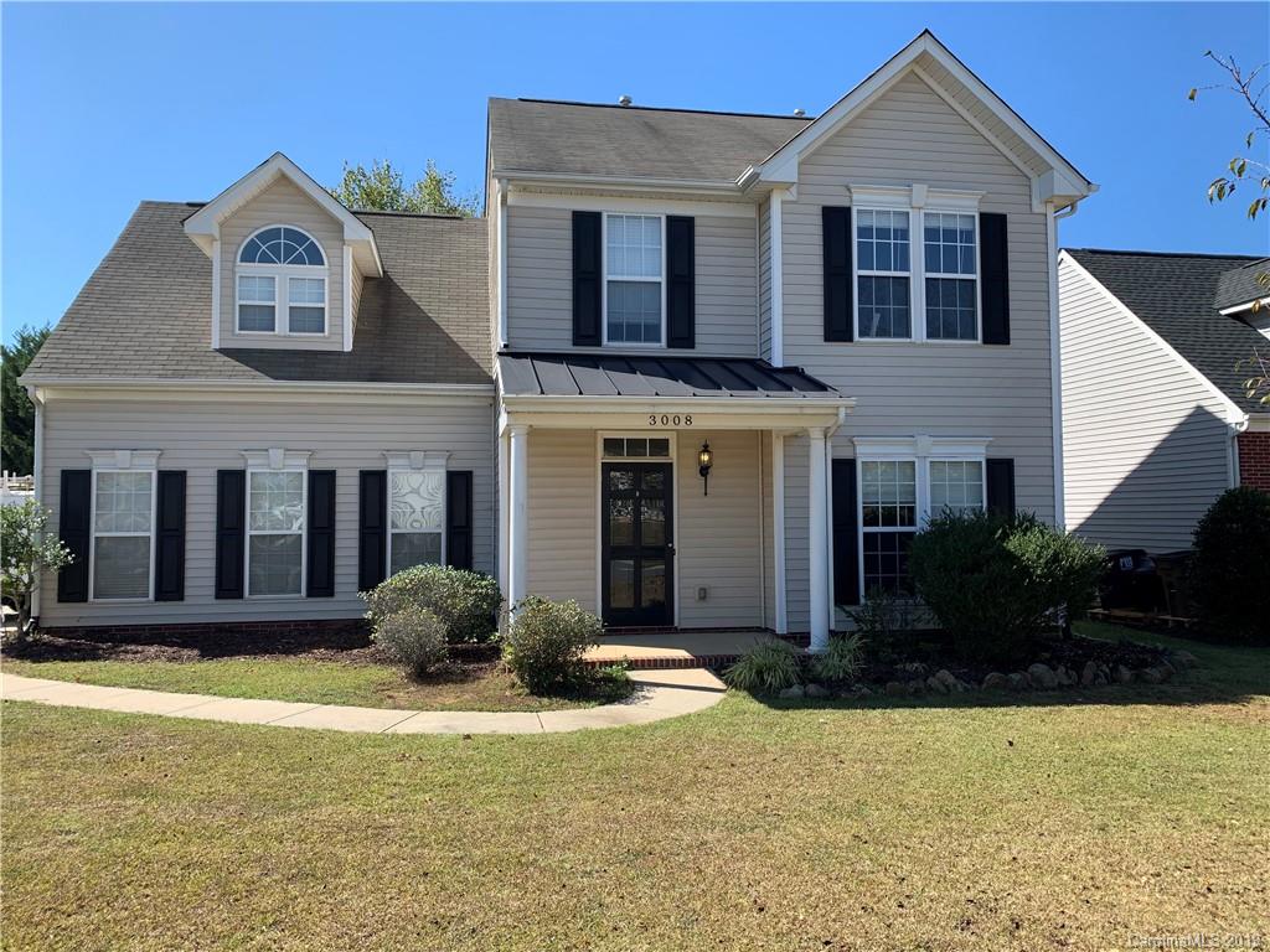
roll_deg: -0.3
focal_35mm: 26
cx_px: 635
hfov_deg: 67.3
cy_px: 476
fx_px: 954
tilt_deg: +2.5
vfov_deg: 53.1
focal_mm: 4.25
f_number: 1.8
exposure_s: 1/1235
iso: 25
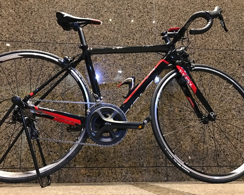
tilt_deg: +18.0
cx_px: 120
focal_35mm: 30
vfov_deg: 48.5
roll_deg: +0.3
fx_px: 217
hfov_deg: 58.8
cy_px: 100
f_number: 1.8
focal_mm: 3.99
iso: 100
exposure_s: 1/5
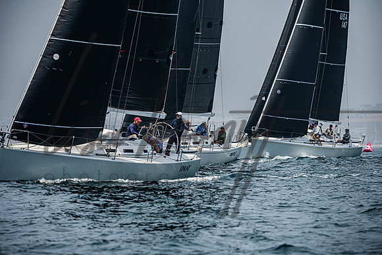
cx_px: 191
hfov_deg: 8.4
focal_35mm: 244
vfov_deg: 5.6
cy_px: 128
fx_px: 2590
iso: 400
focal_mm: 240
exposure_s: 1/5000
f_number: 6.3
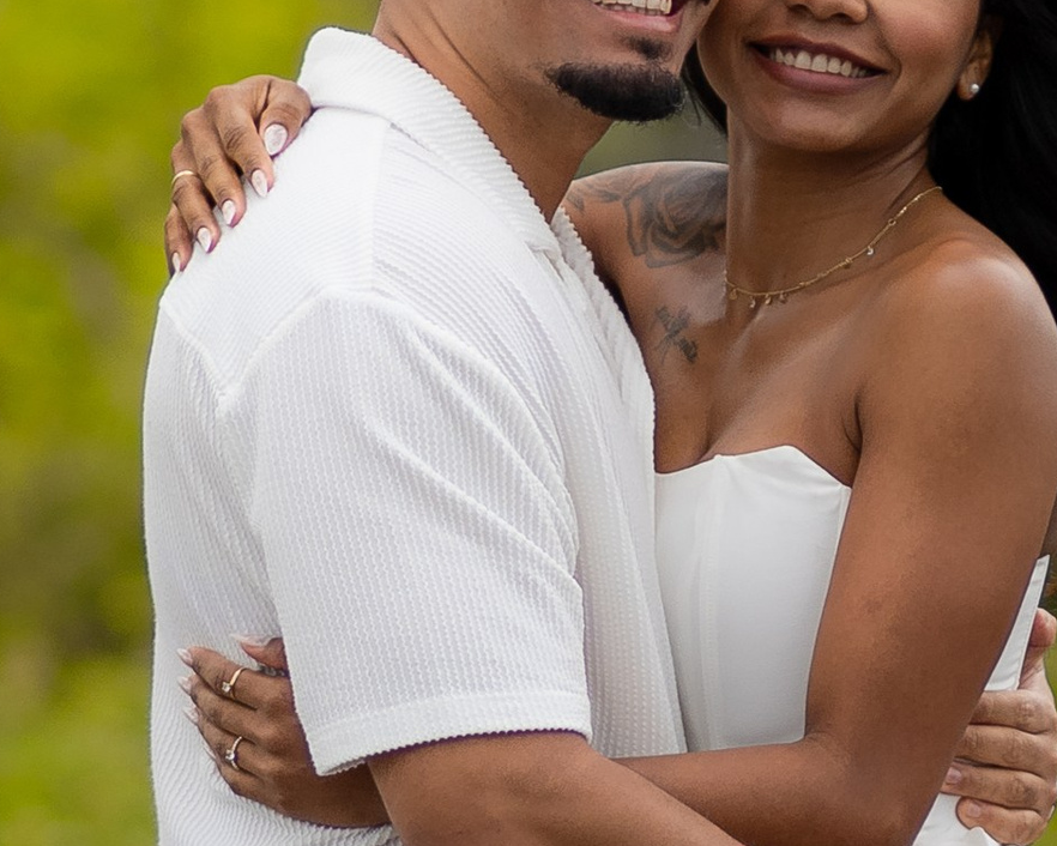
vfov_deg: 3.0
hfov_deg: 3.7
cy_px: 821
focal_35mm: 521
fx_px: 16302
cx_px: 797
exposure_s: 1/640
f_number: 2.2
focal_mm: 85
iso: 200
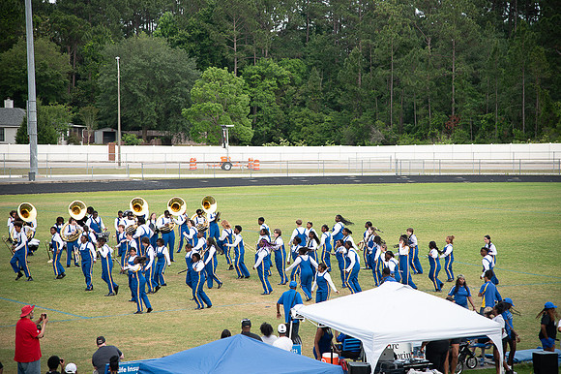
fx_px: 1713
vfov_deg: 12.4
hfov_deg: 18.6
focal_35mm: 110
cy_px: 187
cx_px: 280
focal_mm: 110
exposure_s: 1/200
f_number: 4
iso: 400
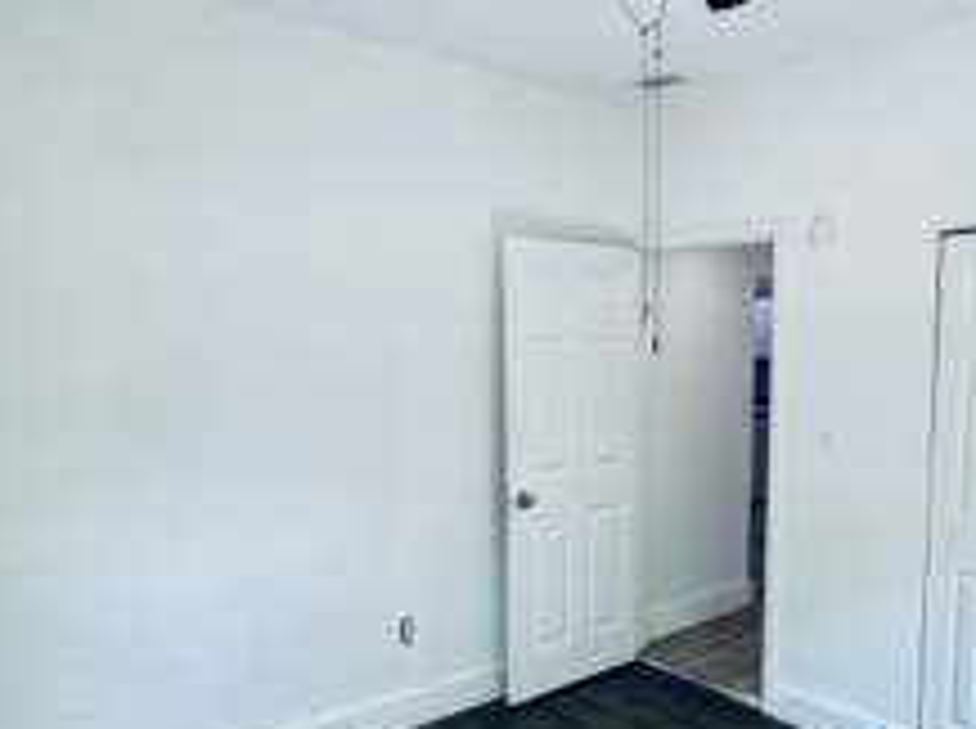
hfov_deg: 57.8
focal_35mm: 31
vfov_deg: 45.0
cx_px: 598
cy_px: 448
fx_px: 873
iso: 100
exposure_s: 1/120
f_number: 2.2
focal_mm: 2.22
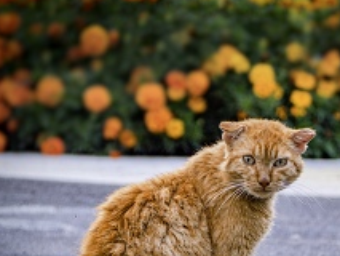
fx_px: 4845
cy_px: 202
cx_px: 231
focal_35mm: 493
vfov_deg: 3.0
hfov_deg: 4.0
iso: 200
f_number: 5.6
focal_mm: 150
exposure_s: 1/200
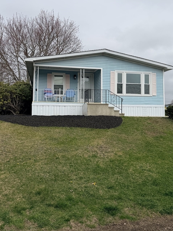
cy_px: 96
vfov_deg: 61.3
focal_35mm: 29
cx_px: 84
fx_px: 193
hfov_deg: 48.2
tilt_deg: +9.2
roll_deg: -1.1
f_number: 1.78
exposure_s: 1/9091
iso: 80
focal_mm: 6.76
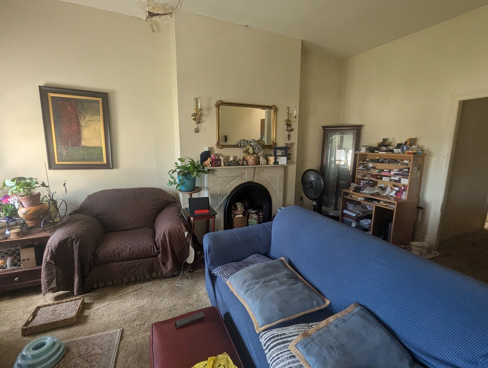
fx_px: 226
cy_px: 184
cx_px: 244
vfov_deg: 78.2
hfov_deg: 94.4
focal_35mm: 16
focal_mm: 2.35
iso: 279
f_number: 2.2
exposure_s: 1/39.9
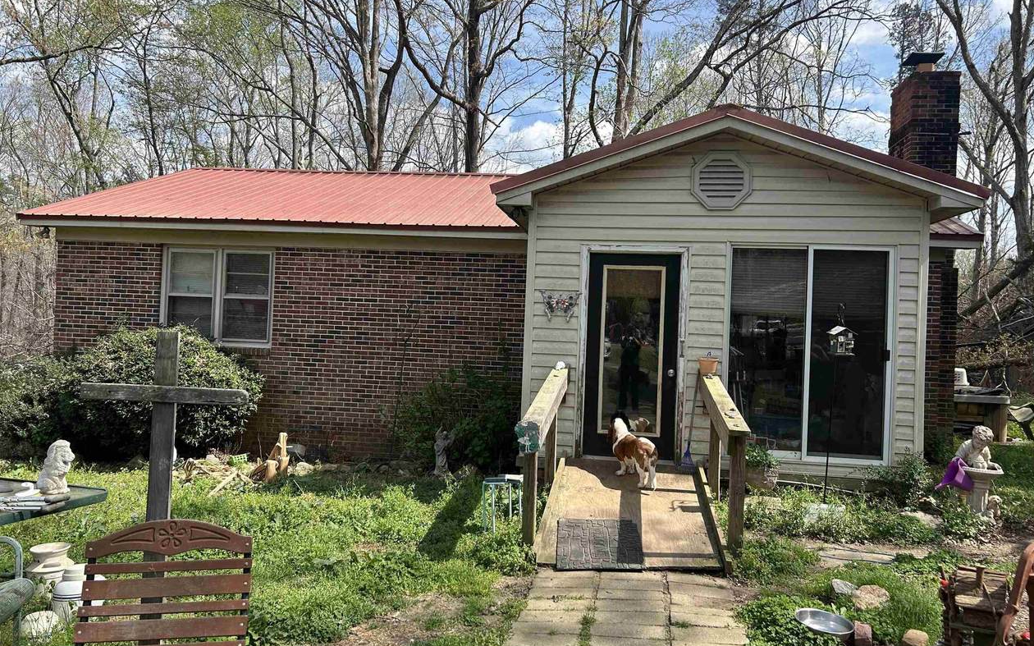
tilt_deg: +1.2
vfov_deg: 44.5
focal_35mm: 28
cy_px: 300
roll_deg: -2.5
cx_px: 524
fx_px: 789
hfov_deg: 66.5
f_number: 1.5
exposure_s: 1/2083
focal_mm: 5.7
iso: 50
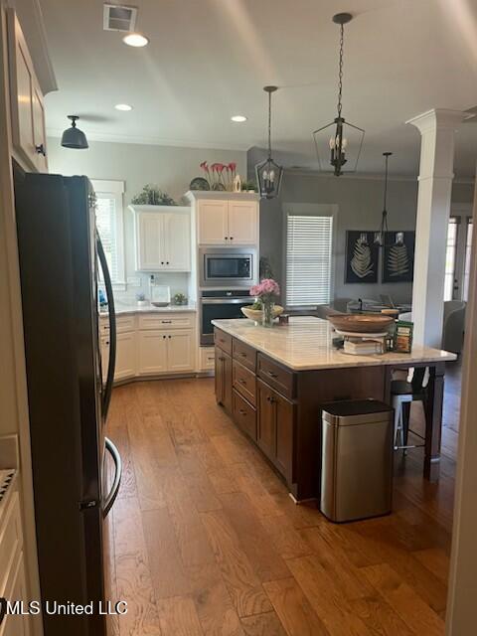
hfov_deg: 53.1
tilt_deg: -7.4
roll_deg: +1.3
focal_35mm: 26
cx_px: 238
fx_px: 478
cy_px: 318
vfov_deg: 67.3
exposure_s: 1/60
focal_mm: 5.1
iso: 100
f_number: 1.6
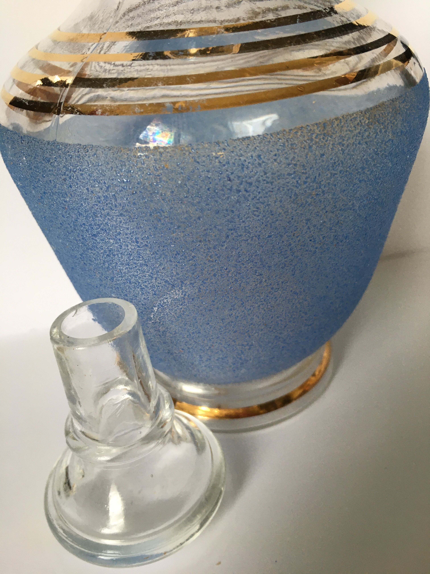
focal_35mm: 29
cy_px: 287
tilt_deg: -32.8
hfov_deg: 48.2
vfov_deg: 61.7
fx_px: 480
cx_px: 215
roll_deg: +4.7
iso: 40
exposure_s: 1/33
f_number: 2.2
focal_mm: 4.15
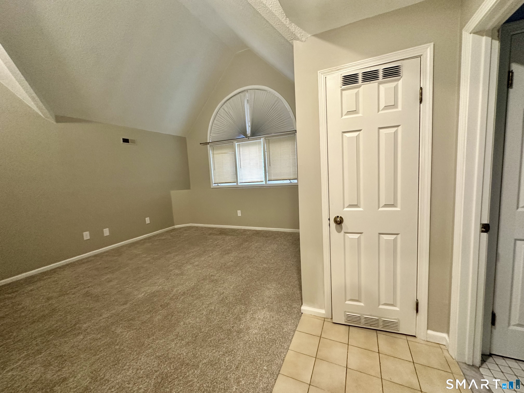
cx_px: 262
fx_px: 212
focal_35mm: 14
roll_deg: +4.0
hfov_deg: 102.1
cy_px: 196
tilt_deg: -5.7
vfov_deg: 85.7
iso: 250
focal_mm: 2.22
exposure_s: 1/60
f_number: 2.2
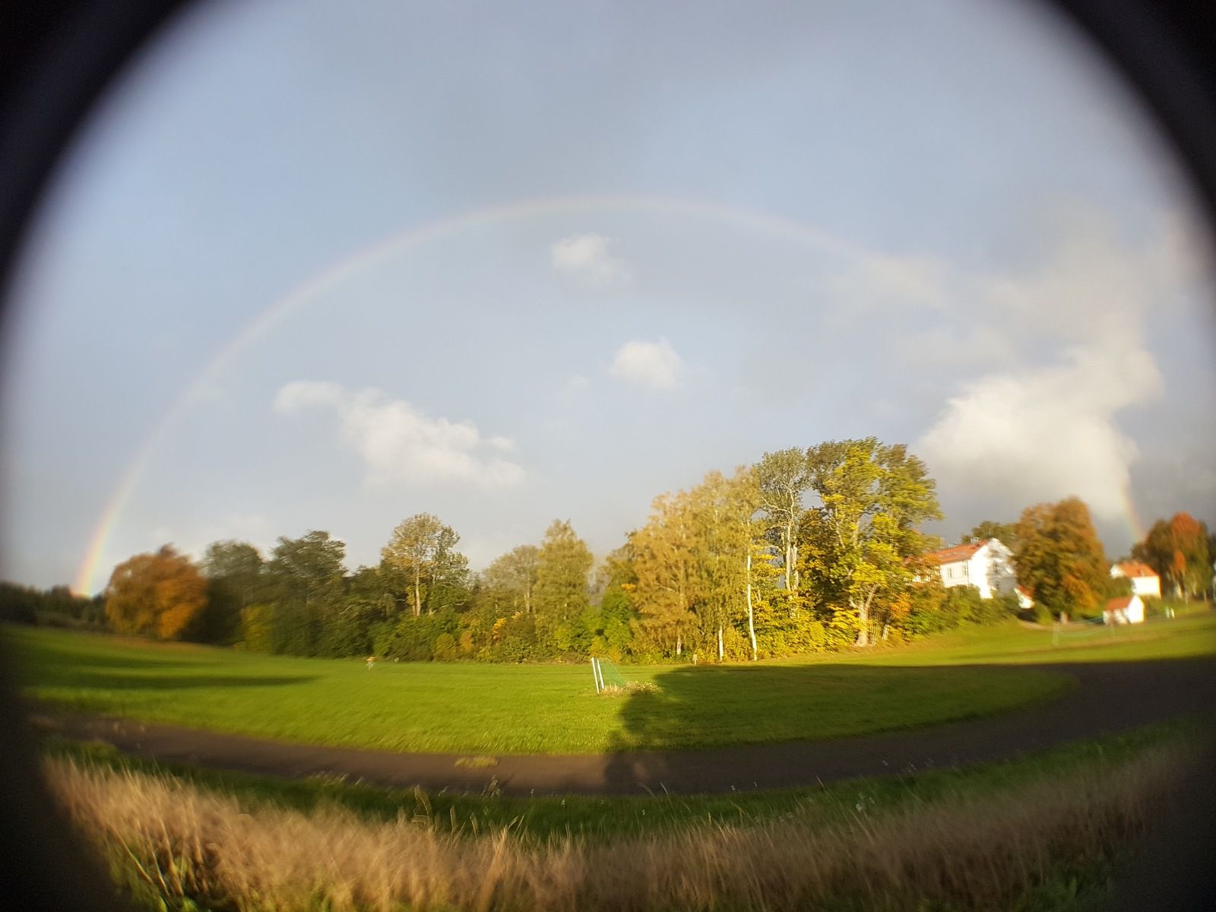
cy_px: 456
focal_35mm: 26
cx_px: 608
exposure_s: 1/512
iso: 40
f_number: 1.7
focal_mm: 4.2
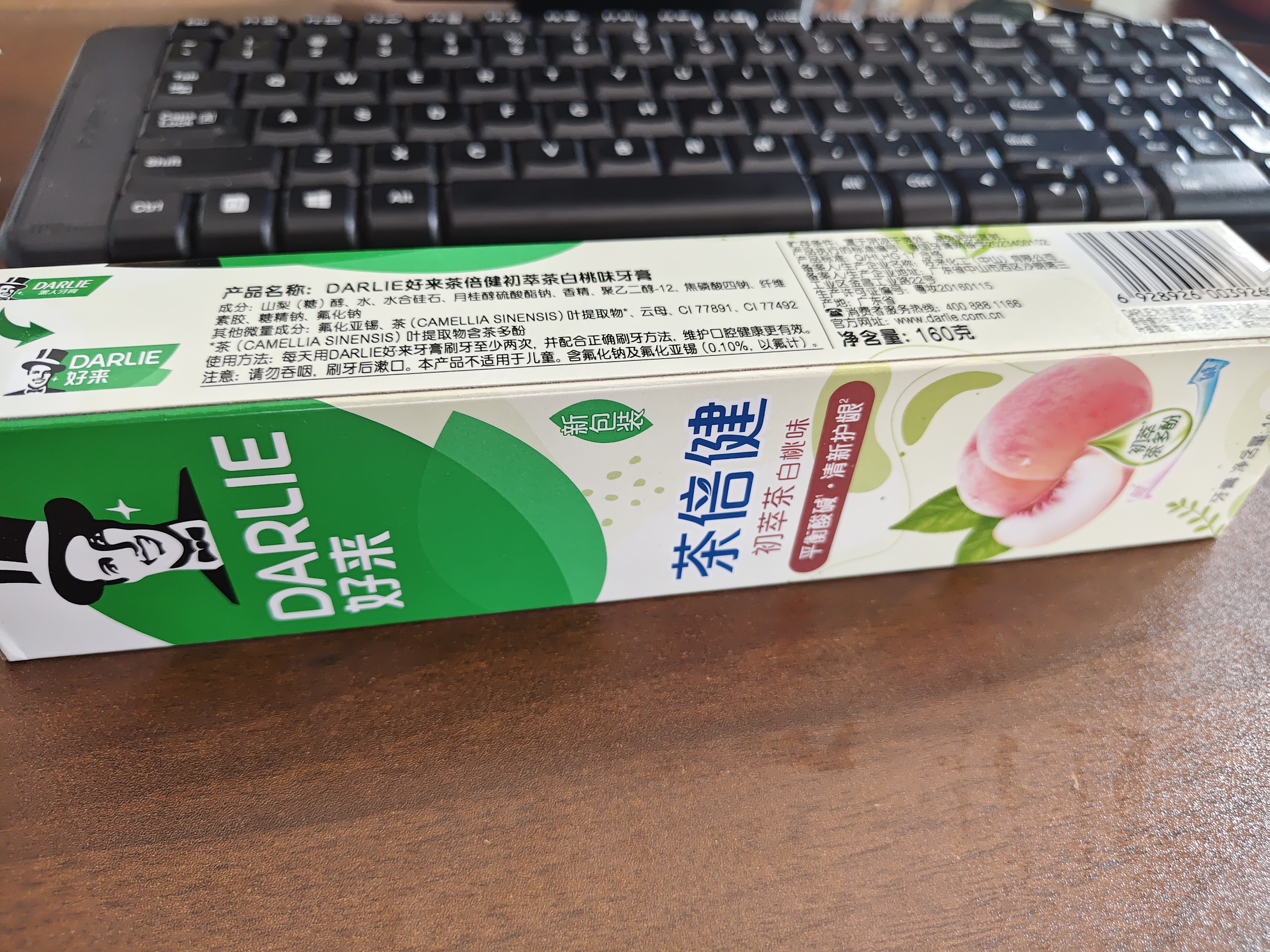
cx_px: 635
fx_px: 844
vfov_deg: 58.9
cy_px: 476
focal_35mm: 23
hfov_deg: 73.9
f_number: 1.88
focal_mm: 5.56
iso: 451
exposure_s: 1/50
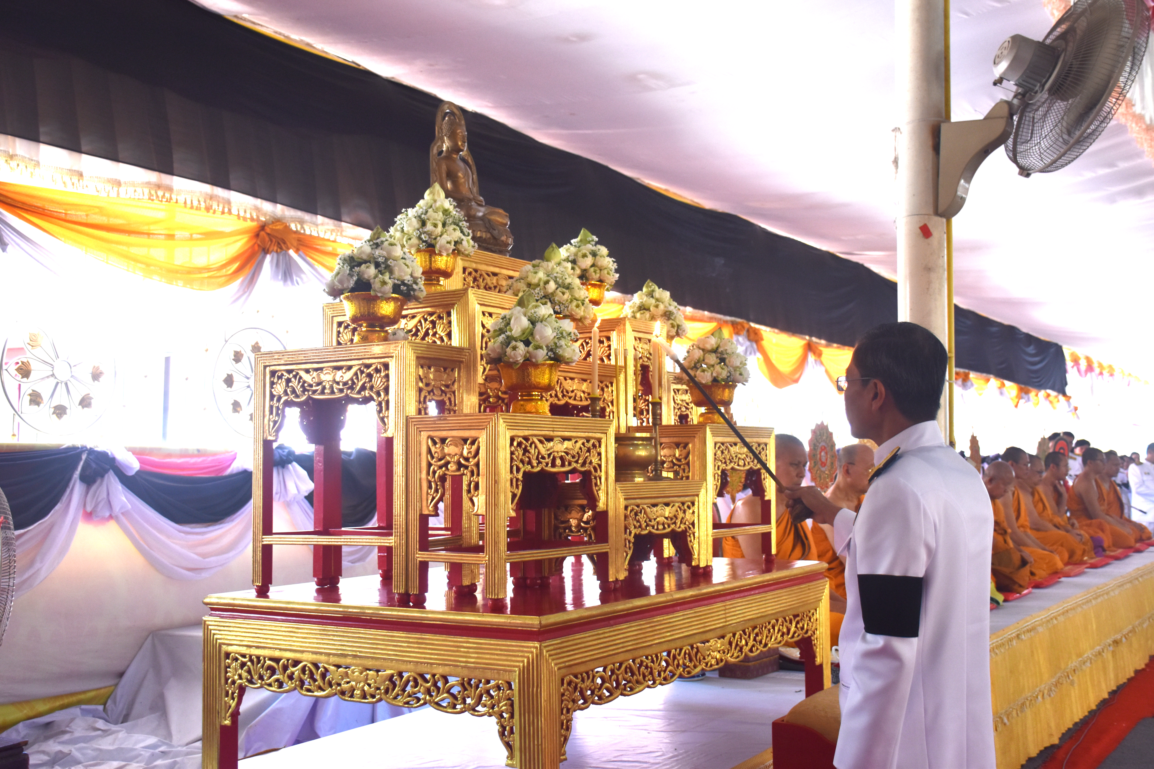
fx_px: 1250
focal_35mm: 39
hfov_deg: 49.6
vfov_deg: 34.2
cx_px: 577
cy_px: 384
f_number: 5
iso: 400
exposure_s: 1/100
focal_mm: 26
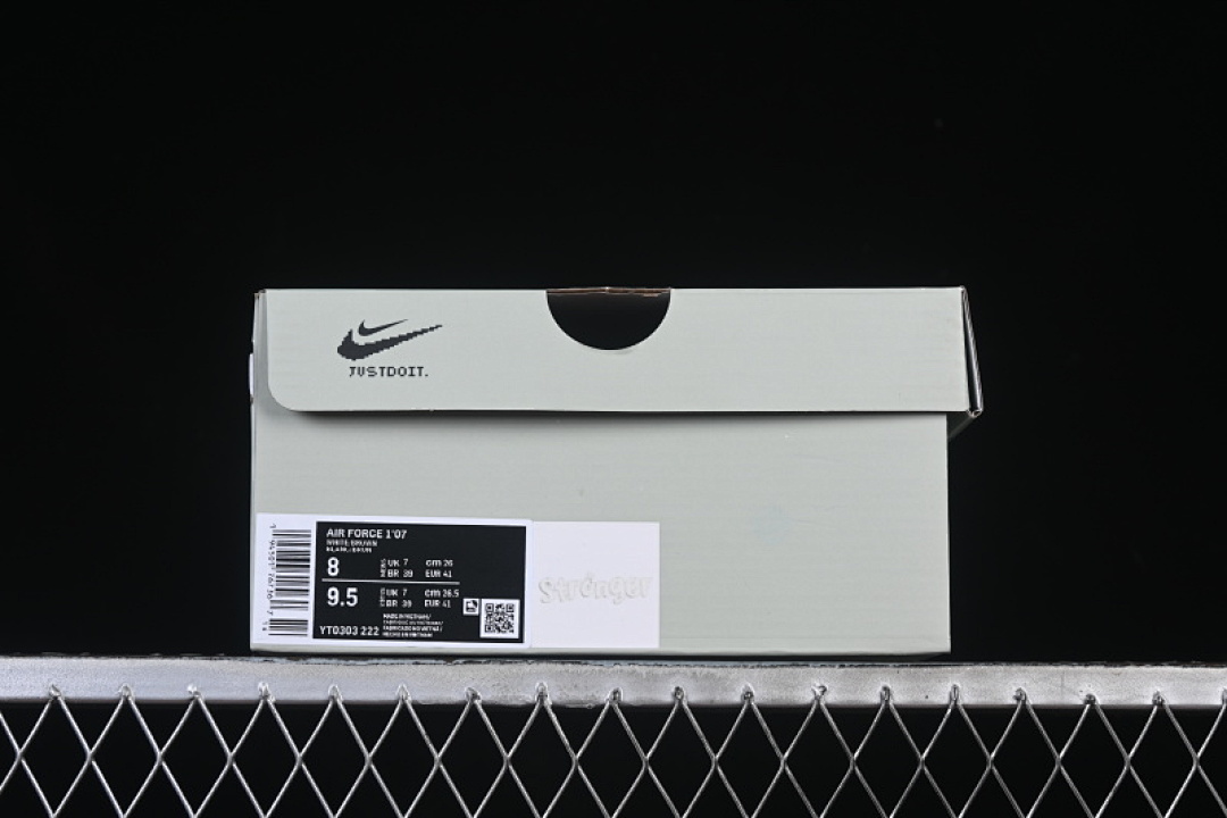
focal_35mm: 75
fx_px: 2556
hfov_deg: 27.0
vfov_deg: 18.2
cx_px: 614
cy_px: 409
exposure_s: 1/80
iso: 160
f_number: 8
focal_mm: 50
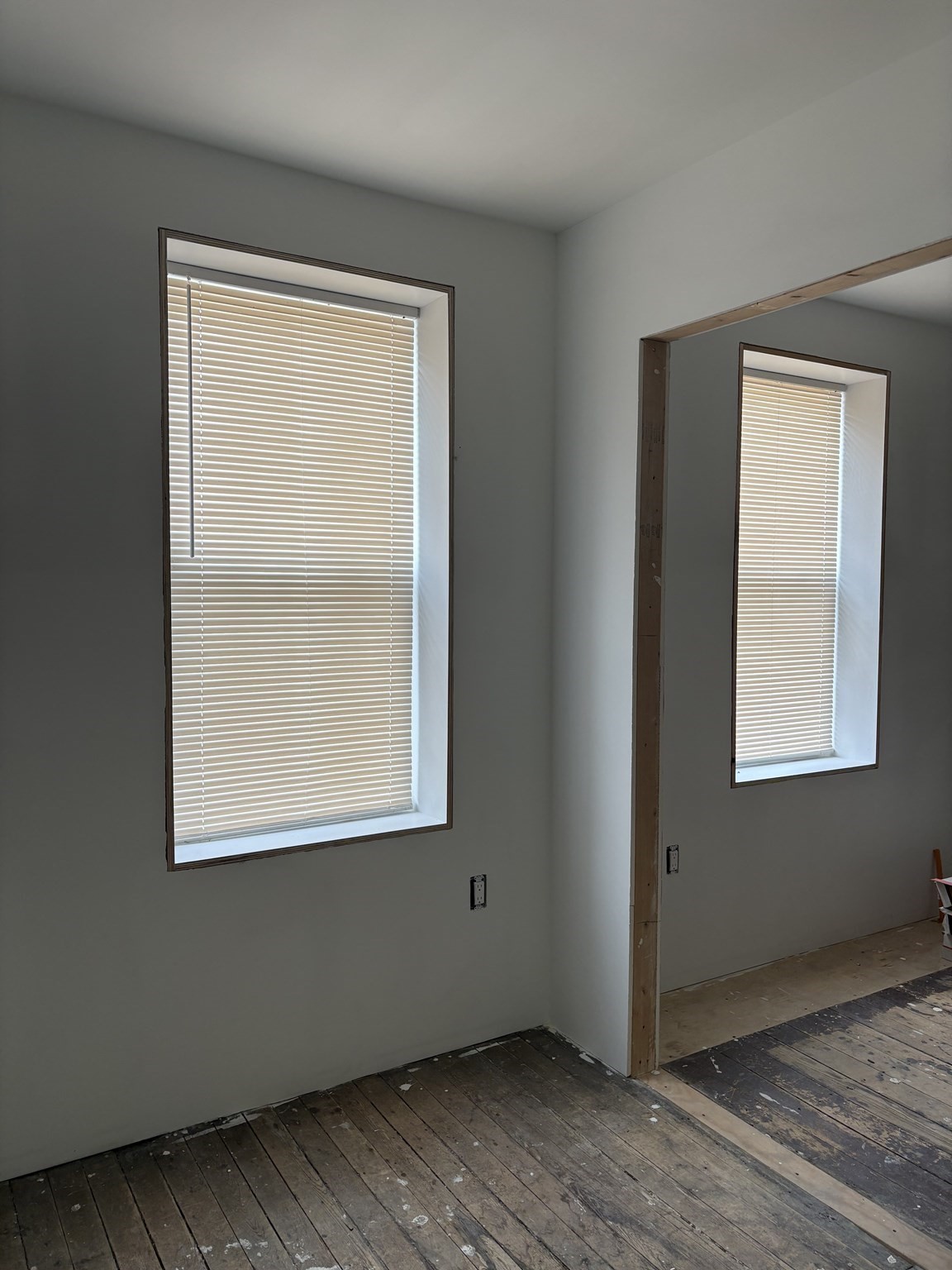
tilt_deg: -2.3
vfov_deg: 67.3
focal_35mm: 26
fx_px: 953
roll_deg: -0.2
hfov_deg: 53.1
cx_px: 476
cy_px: 635
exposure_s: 1/120
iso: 50
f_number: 1.6
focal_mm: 5.96
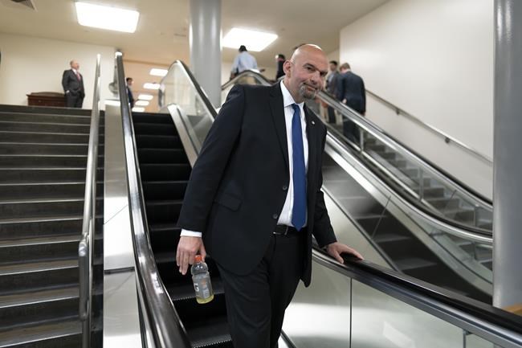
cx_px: 261
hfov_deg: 73.8
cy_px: 174
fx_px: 348
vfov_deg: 53.1
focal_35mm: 24
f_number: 1.4
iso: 2000
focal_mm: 24
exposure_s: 1/500
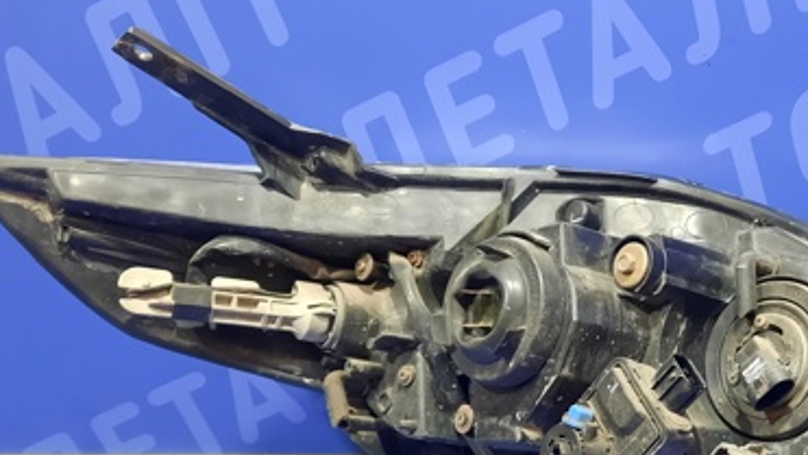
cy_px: 357
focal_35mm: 47
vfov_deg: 25.1
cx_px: 629
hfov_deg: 42.1
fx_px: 1007
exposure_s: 1/25
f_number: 2
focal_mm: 4.6
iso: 400
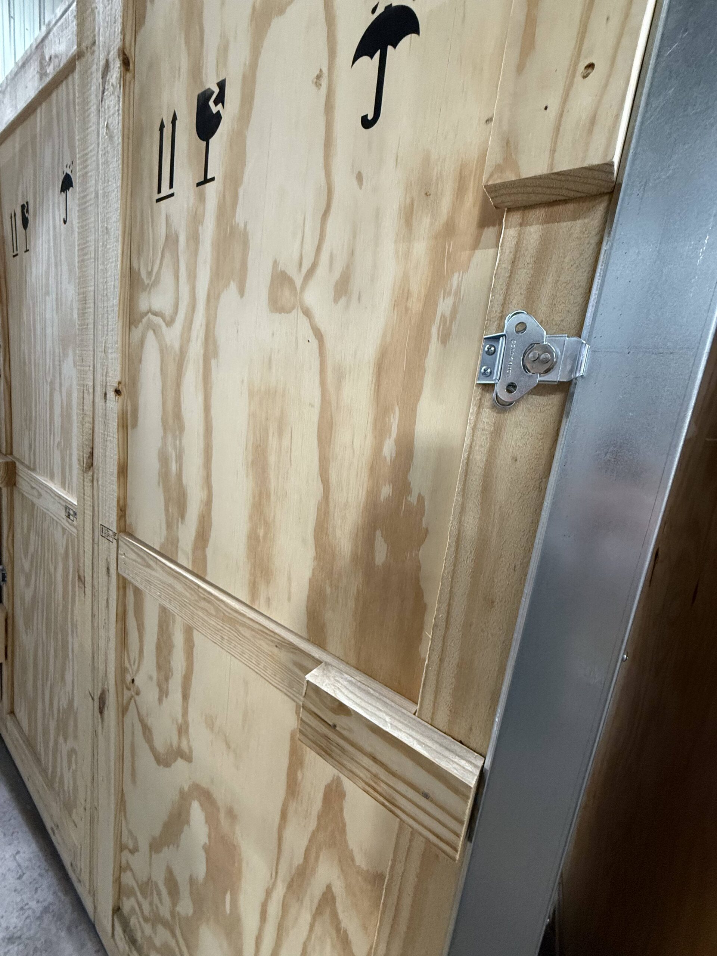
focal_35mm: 14
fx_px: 387
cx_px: 358
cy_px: 478
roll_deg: -8.0
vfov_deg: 102.1
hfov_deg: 85.7
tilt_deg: -9.2
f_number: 2.2
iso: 400
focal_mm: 2.22
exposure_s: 1/60
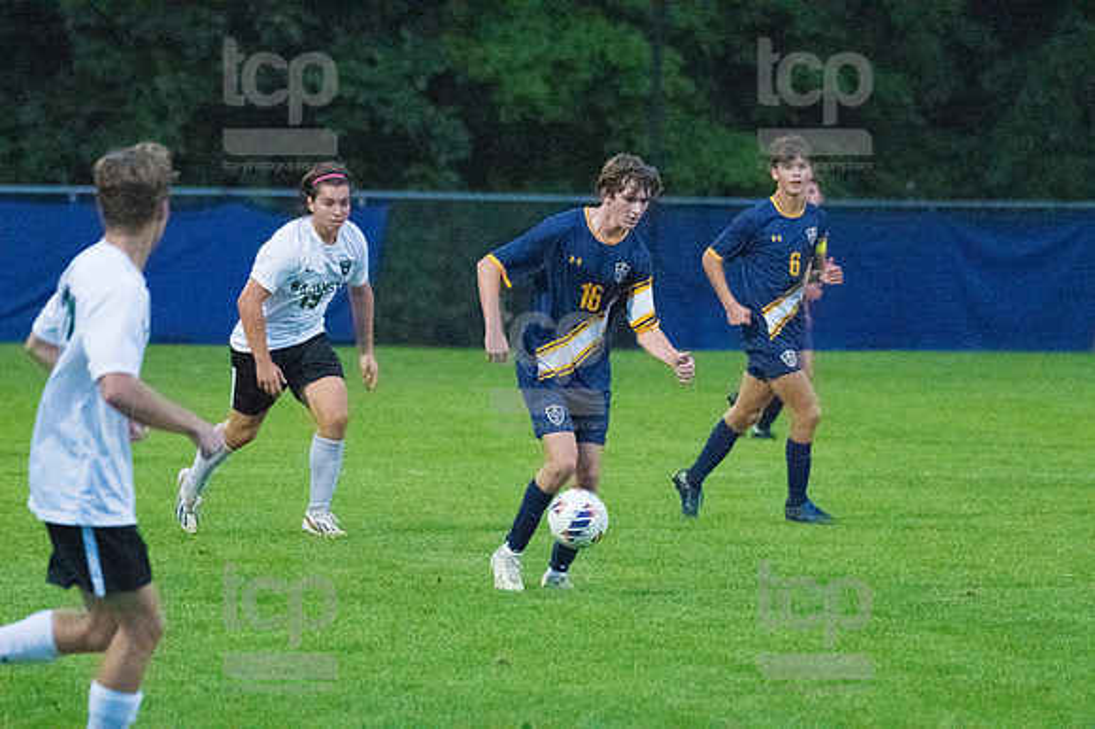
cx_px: 548
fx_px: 11399
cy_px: 364
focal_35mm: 375
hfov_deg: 5.5
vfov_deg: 3.7
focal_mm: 250
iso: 10000
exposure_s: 1/2000
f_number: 5.6
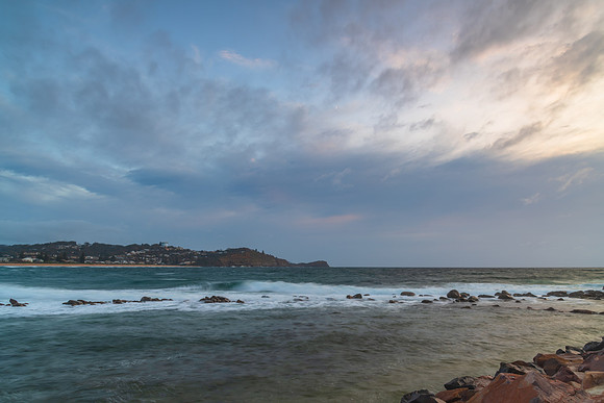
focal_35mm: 24
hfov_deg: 73.6
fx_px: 404
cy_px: 202
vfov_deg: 53.0
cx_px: 302
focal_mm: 24
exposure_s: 1/1.25
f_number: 9
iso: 31
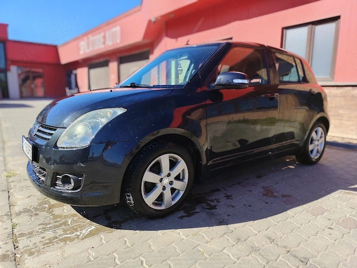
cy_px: 134
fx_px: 248
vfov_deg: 56.8
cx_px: 178
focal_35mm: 24
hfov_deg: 71.6
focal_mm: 5.25
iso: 100
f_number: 4
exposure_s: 1/544
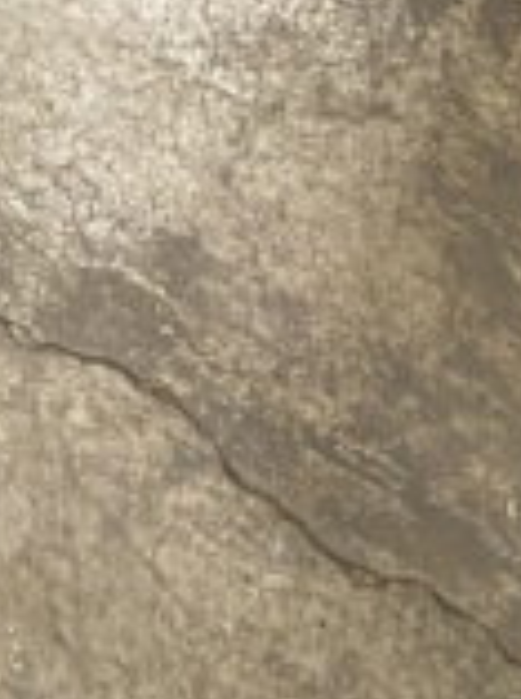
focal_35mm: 135
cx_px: -699
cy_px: -946
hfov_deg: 9.7
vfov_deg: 12.0
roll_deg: -5.4
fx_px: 2720
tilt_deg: -40.2
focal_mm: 4.25
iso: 250
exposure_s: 1/60
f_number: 1.8
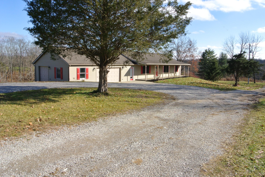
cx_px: 132
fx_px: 199
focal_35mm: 27
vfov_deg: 48.0
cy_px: 88
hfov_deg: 67.3
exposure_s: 1/60
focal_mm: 10
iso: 100
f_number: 14
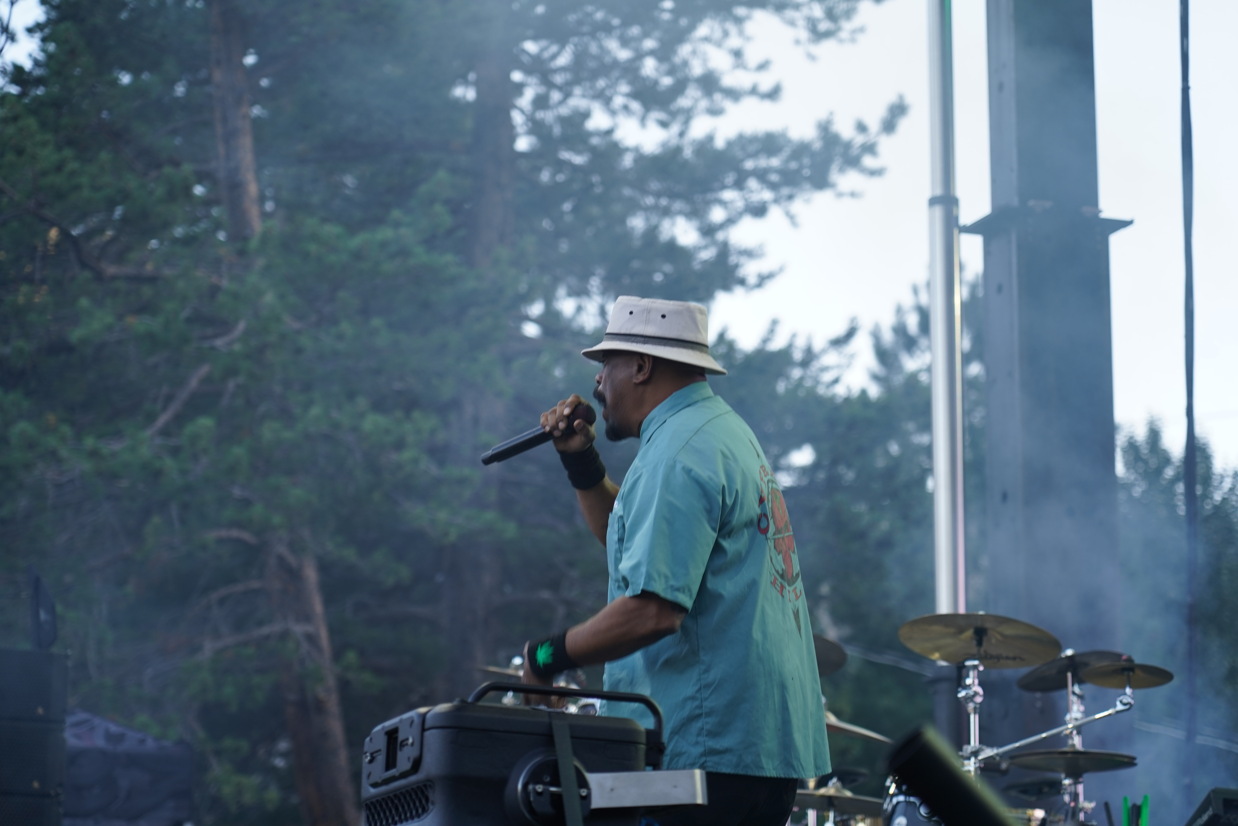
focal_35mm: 105
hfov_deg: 19.5
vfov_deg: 13.0
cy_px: 413
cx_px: 619
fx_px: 3611
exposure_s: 1/160
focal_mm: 105
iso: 200
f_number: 4
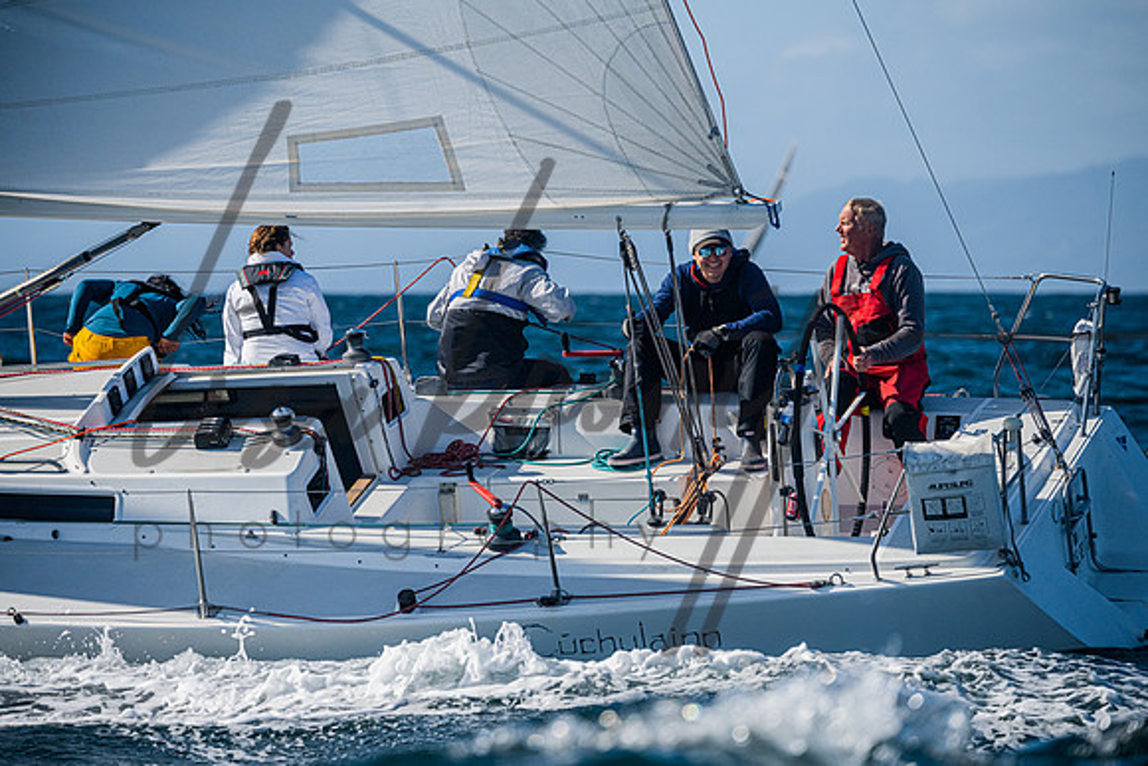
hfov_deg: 7.5
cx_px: 574
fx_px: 8720
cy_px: 383
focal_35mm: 273
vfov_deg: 5.0
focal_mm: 270
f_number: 6.3
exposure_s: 1/6400
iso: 400
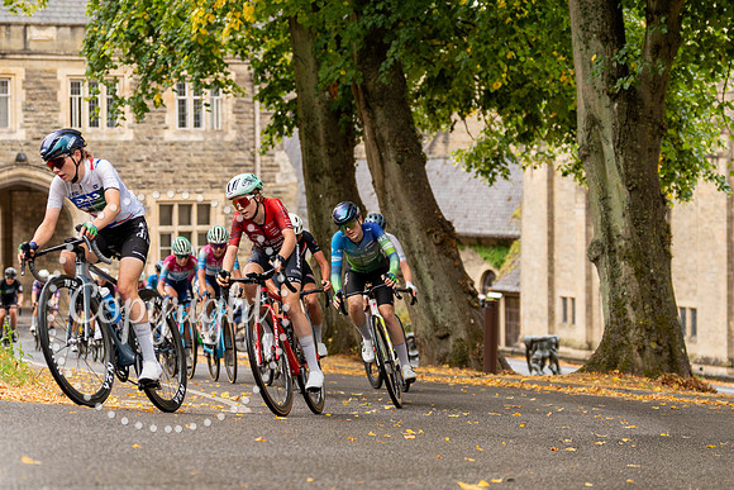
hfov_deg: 19.6
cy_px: 240
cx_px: 289
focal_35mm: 104
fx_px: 2122
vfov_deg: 13.2
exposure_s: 1/800
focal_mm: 70
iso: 640
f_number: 2.8
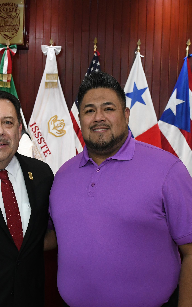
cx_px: 38
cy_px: 152
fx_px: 469
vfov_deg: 36.3
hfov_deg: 22.8
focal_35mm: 56
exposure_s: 1/100
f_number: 5
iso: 3200
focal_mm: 24
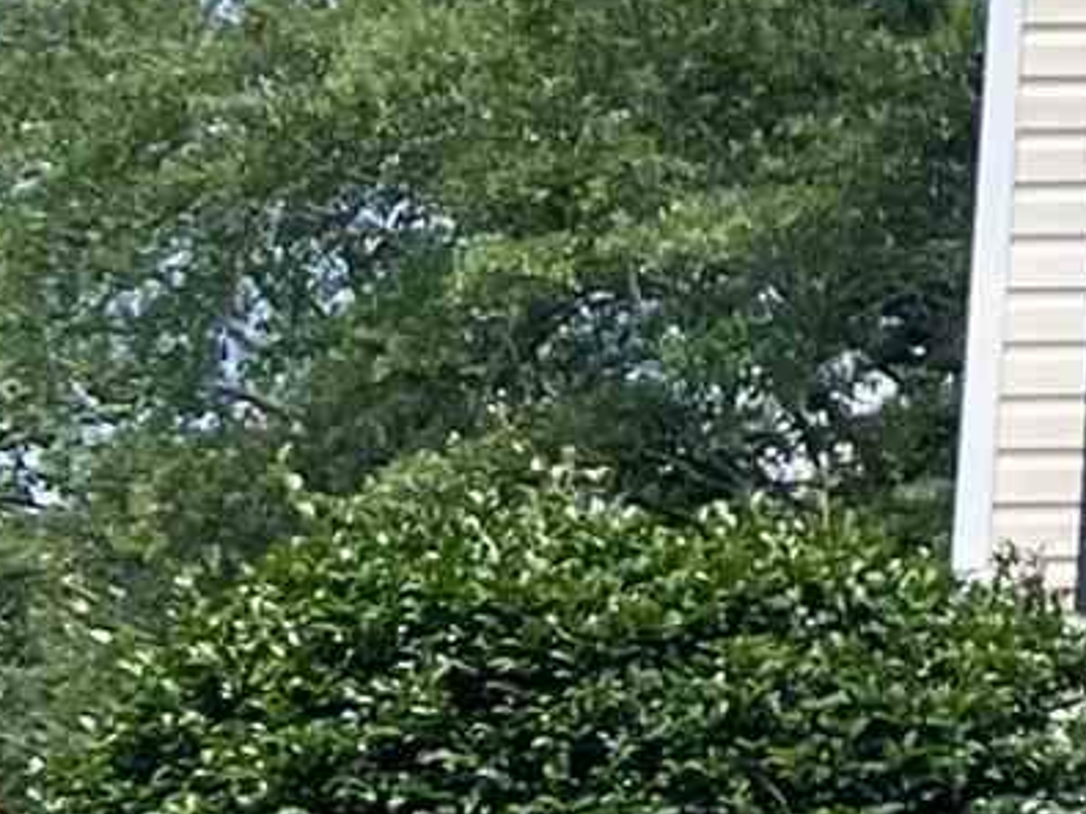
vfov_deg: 7.3
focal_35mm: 202
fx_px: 6335
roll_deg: +2.5
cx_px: 3962
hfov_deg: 7.6
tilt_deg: +10.4
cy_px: 139
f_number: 1.5
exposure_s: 1/3460
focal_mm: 5.7
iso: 50
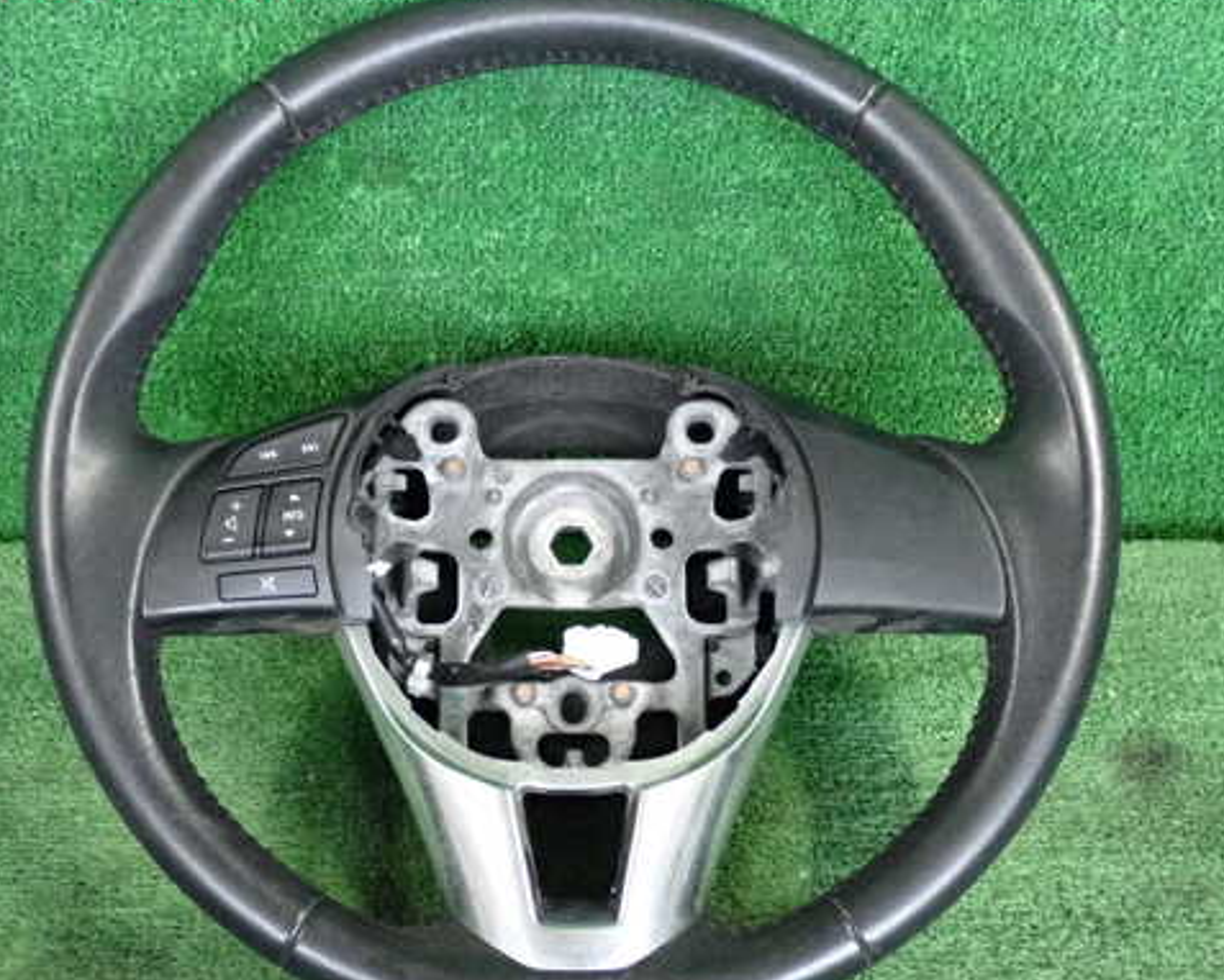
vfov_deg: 28.1
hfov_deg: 34.7
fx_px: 1957
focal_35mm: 54
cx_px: 577
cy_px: 518
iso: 3200
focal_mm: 7.84
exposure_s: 1/125
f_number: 2.9
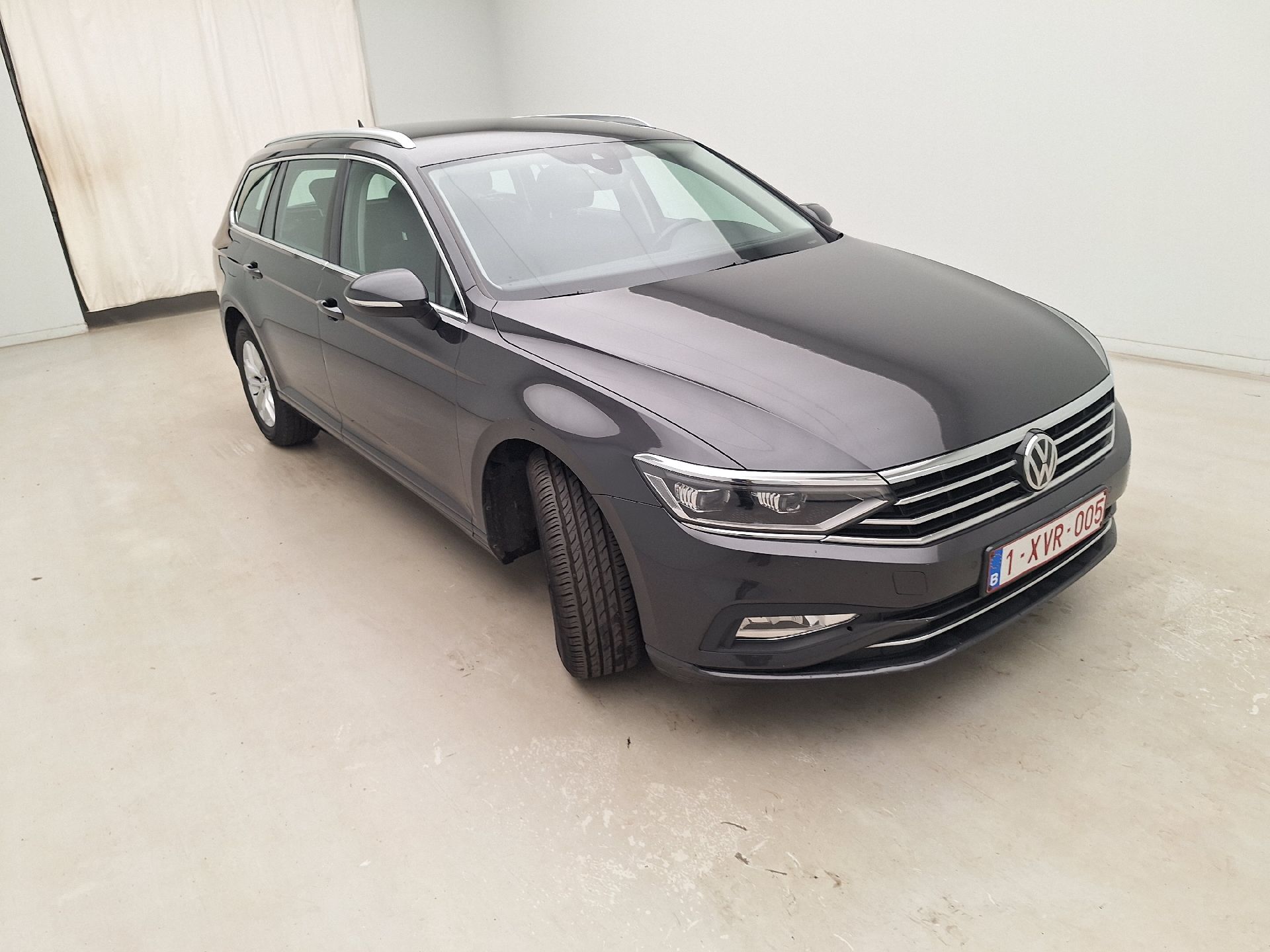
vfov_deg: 58.9
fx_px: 844
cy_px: 476
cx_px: 635
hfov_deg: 73.9
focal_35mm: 23
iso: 50
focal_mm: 5.54
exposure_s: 1/100
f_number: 1.8
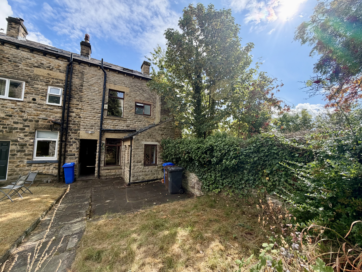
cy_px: 136
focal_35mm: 14
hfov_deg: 102.1
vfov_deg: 85.7
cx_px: 181
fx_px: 146
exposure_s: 1/672
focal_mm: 2.22
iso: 40
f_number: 2.2
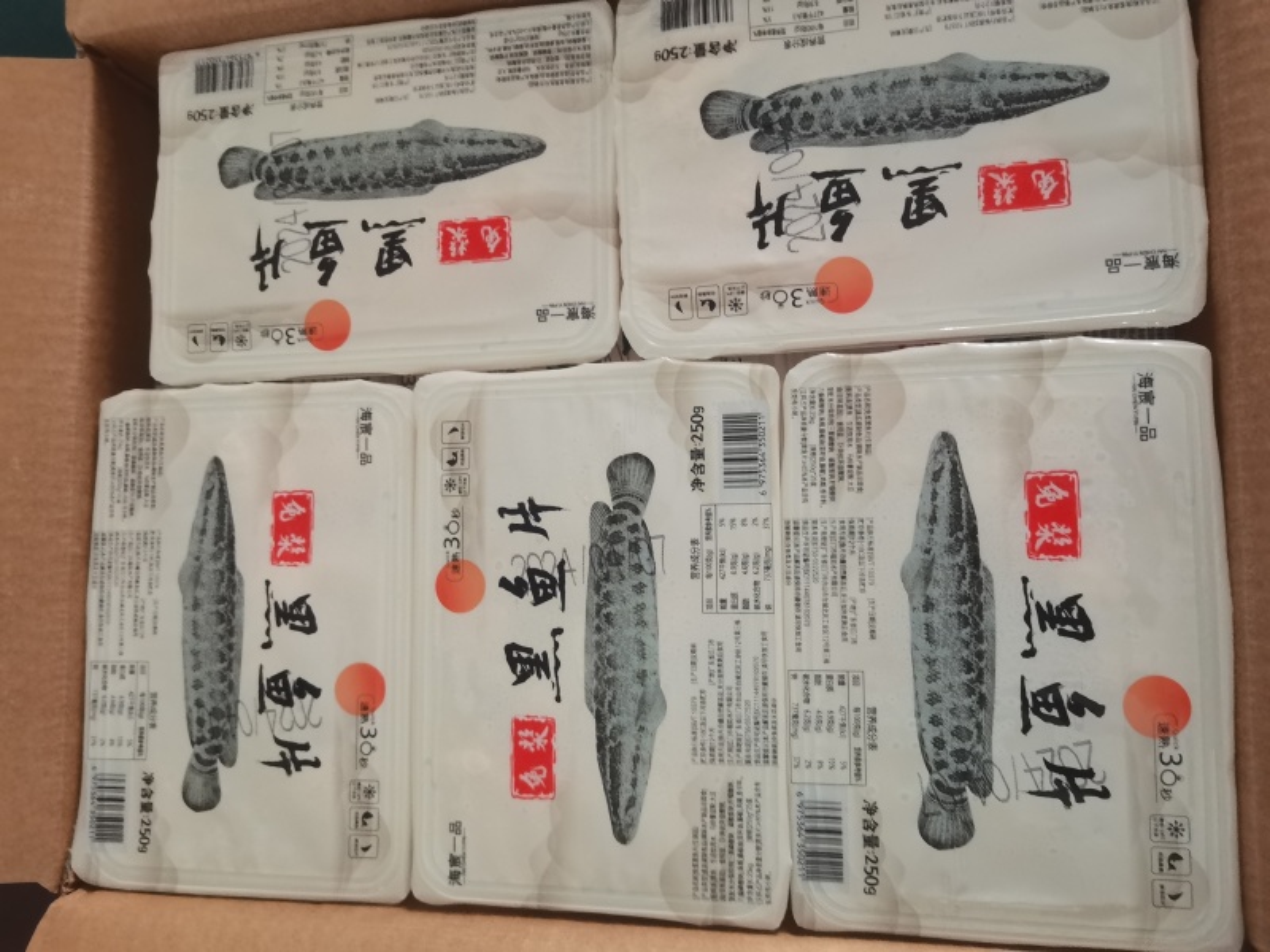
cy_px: 476
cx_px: 635
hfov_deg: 65.3
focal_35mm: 27
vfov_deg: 51.4
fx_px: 991
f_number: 1.9
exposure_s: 1/20
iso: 800
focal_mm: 4.94
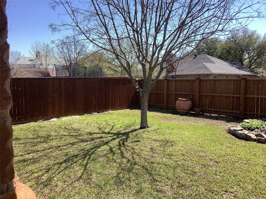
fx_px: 238
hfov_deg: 58.4
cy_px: 100
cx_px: 133
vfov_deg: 45.4
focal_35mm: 31
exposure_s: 1/769
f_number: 2.4
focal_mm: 3.3
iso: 25
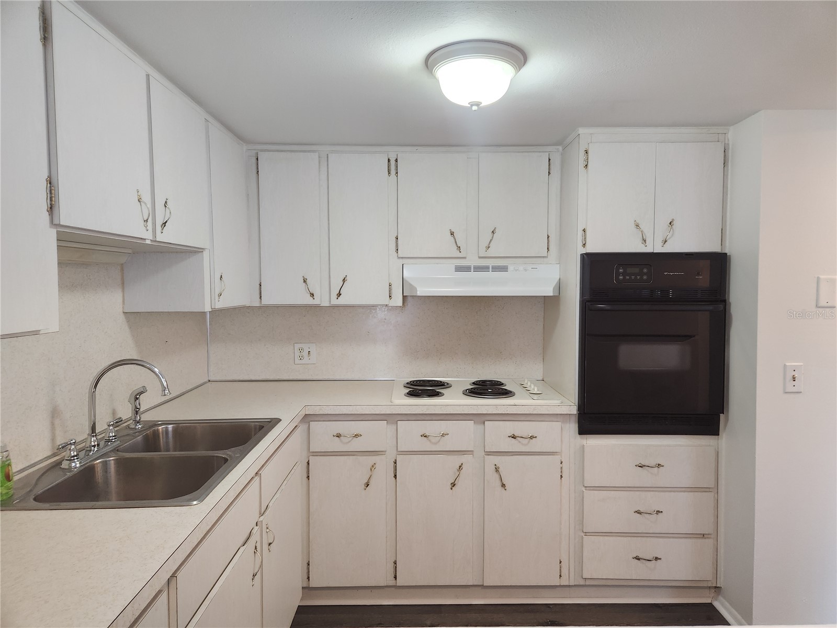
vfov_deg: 58.9
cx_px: 418
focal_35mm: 23
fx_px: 556
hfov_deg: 73.9
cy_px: 314
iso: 250
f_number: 1.8
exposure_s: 1/120
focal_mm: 5.4
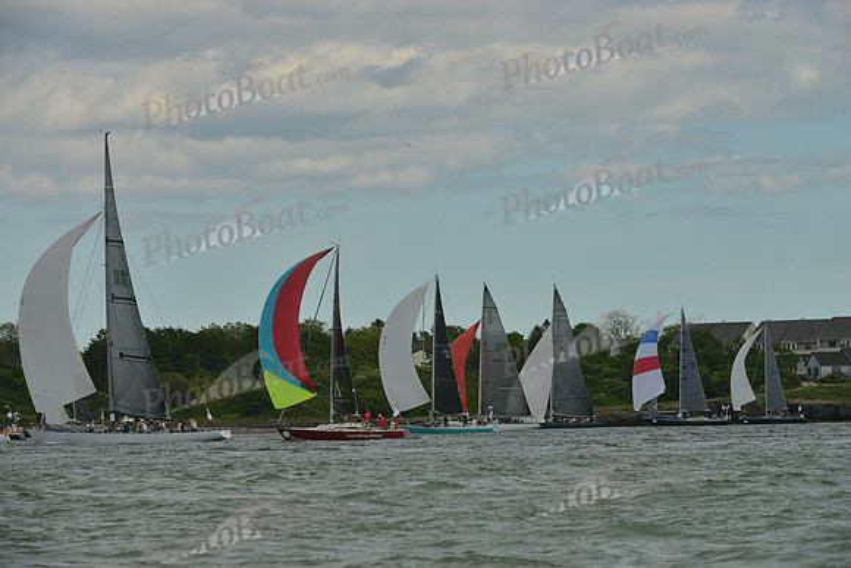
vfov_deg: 6.9
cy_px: 284
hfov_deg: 10.3
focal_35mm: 200
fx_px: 4729
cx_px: 426
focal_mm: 200
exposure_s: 1/1250
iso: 400
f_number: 9
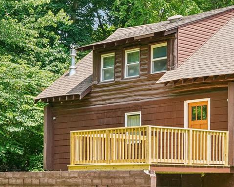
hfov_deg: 18.4
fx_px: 720
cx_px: 164
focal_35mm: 104
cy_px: 117
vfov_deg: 14.8
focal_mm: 35
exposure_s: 1/60
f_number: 9
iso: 320
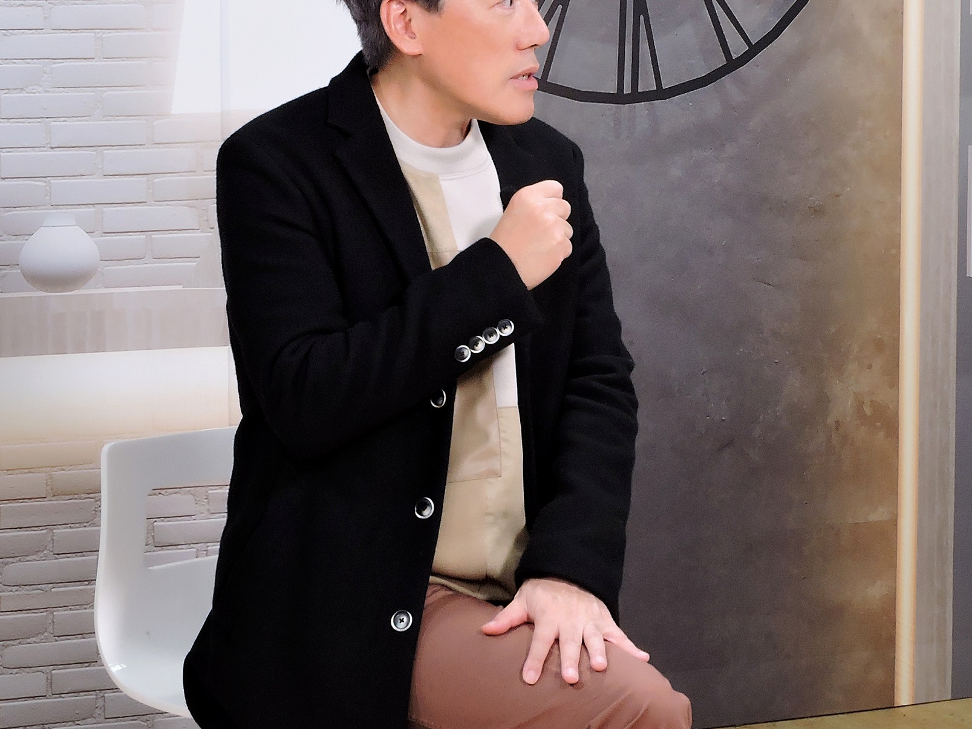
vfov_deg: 14.8
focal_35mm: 100
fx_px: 2808
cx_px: 490
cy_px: 259
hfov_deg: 19.6
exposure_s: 1/30
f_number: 4.2
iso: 200
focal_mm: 10.7
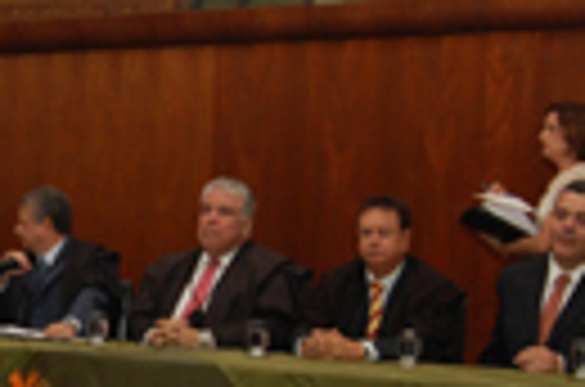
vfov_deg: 12.7
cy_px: 324
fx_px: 1727
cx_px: -18
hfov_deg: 18.6
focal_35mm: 107
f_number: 5.6
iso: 800
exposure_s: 1/60
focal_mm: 23
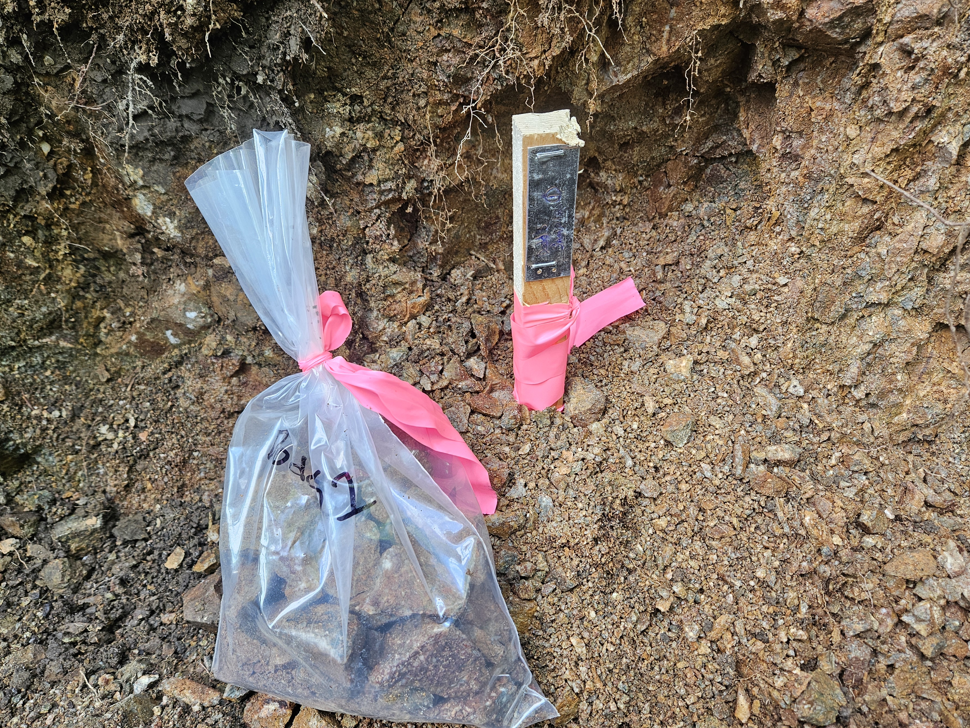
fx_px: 729
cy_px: 383
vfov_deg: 53.0
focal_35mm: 26
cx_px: 490
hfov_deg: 67.3
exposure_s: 1/207
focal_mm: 5.4
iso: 125
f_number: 1.8
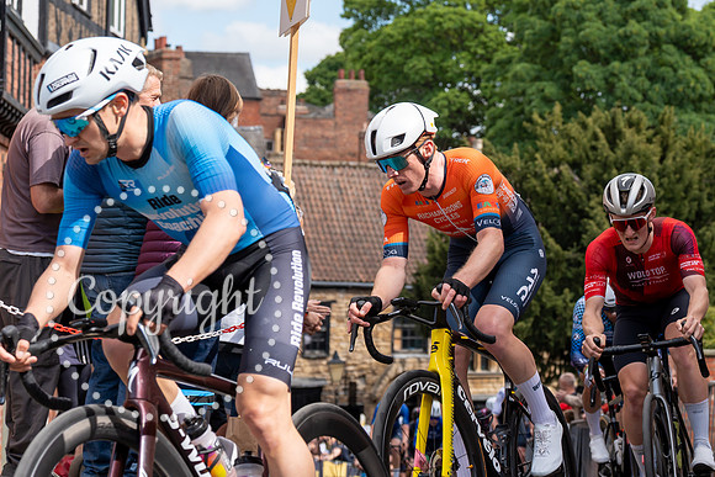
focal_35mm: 106
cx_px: 526
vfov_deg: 12.9
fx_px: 2110
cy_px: 115
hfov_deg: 19.1
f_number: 5
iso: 320
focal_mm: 70
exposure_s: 1/1000
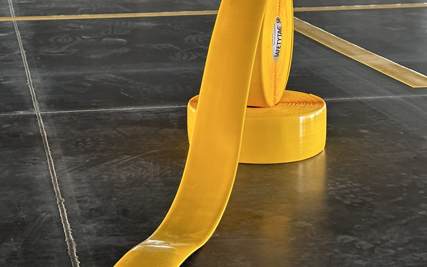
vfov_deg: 14.7
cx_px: 153
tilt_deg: -13.5
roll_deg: -0.5
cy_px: 98
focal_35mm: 89
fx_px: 1036
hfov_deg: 23.2
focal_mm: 6.86
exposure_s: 1/40
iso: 400
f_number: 1.78
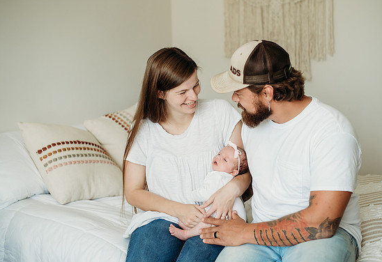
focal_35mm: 54
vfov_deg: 25.5
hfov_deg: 36.5
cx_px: 206
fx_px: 578
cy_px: 126
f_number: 2.5
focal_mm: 50
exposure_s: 1/200
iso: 800
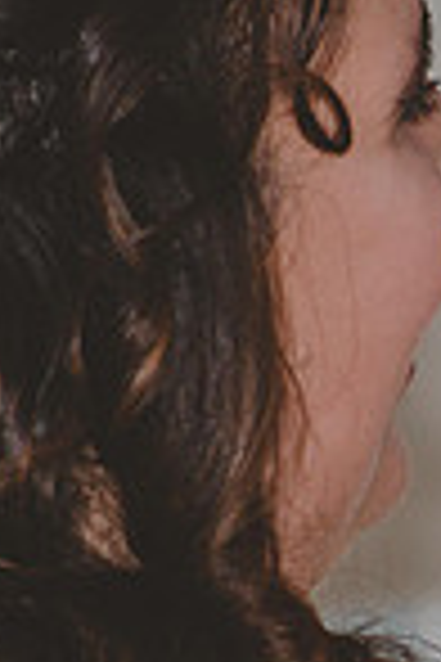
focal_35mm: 1069
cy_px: 615
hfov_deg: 1.3
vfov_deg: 1.9
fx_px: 19641
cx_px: 668
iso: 200
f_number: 5.6
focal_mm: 170
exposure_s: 1/125
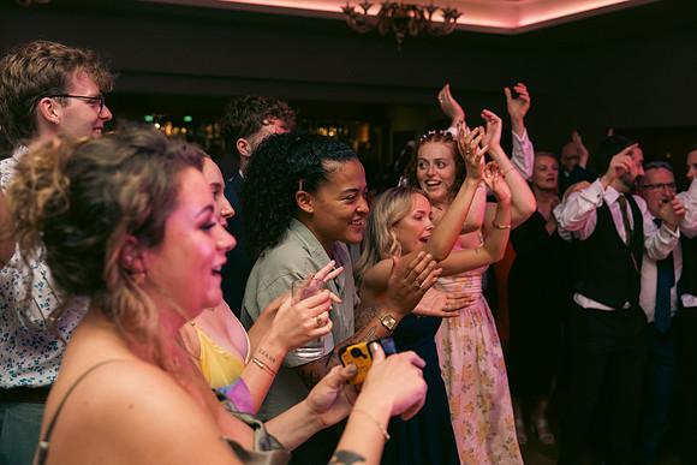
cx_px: 348
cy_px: 232
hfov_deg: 49.5
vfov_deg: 34.2
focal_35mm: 39
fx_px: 755
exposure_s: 1/160
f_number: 3.5
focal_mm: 39
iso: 2500
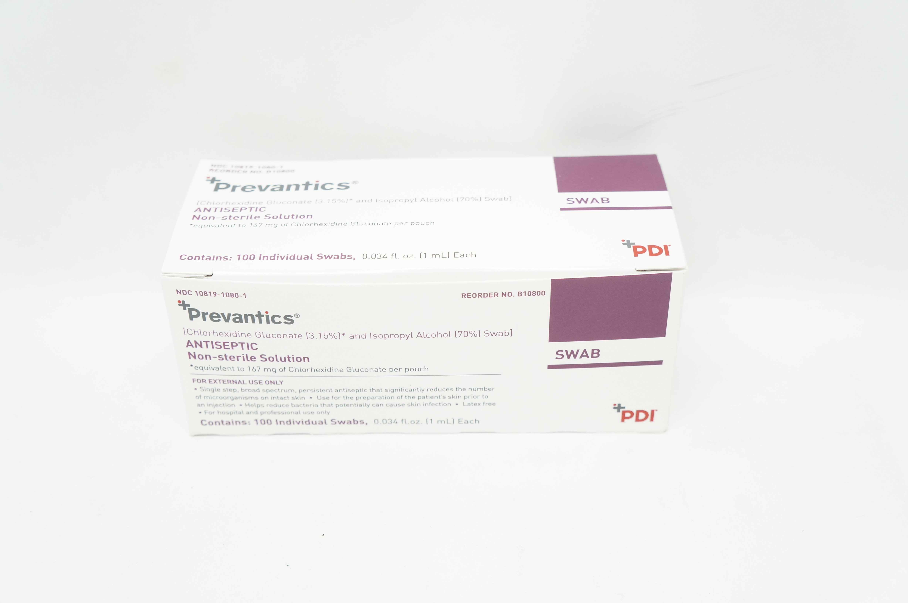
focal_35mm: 45
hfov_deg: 43.6
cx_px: 454
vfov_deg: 29.8
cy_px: 302
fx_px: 1134
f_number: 5.6
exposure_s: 1/125
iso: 800
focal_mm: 30
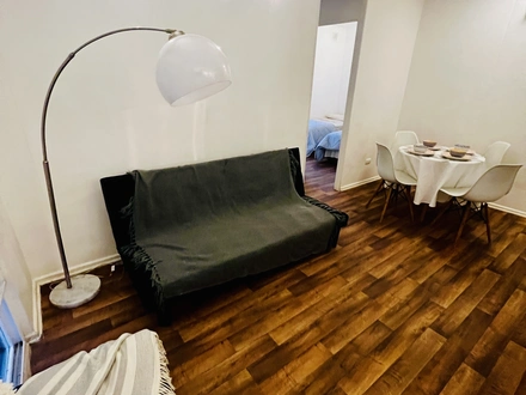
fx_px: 198
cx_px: 263
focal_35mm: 13
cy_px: 198
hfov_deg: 106.2
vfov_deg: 89.9
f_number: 1.8
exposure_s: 1/50
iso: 640
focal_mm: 1.57
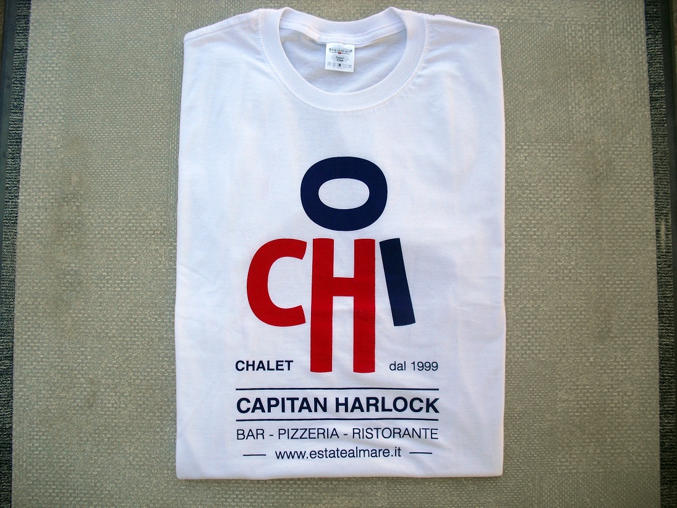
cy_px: 254
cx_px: 338
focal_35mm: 36
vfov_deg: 39.6
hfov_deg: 51.4
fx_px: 704
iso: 100
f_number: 7.8
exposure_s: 1/60
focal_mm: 6.3
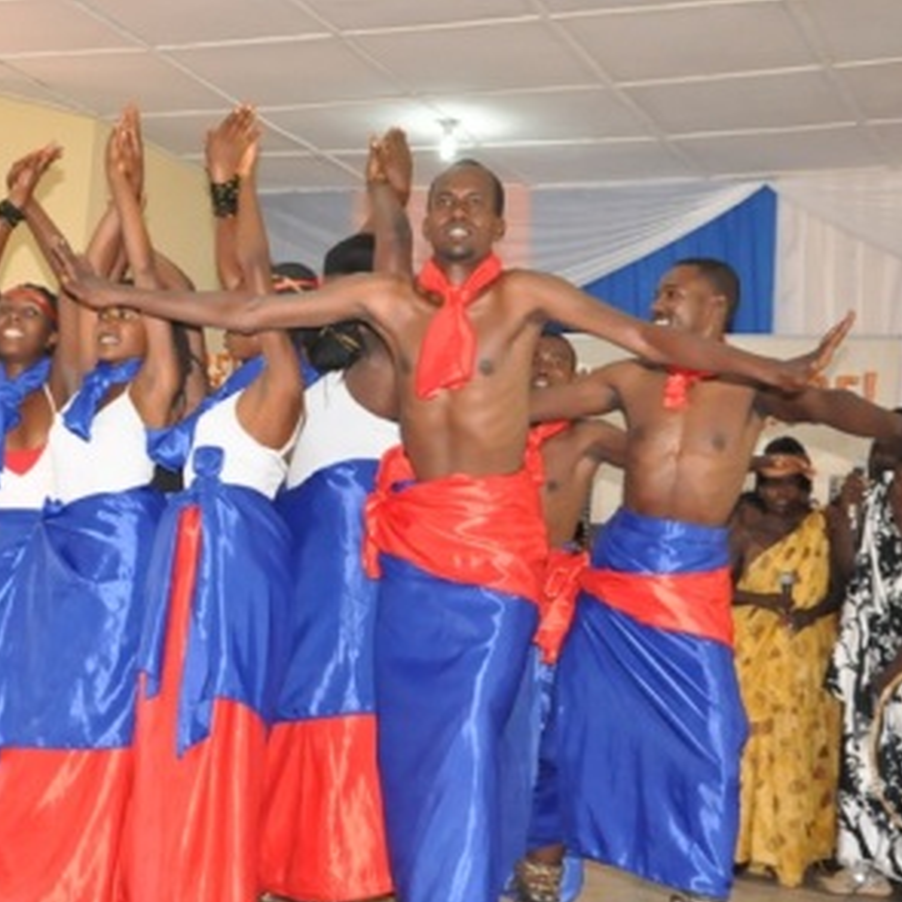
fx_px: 1828
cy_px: 453
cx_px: 269
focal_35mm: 62
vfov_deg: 27.7
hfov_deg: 27.5
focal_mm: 32
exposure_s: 1/100
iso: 3200
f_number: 7.1
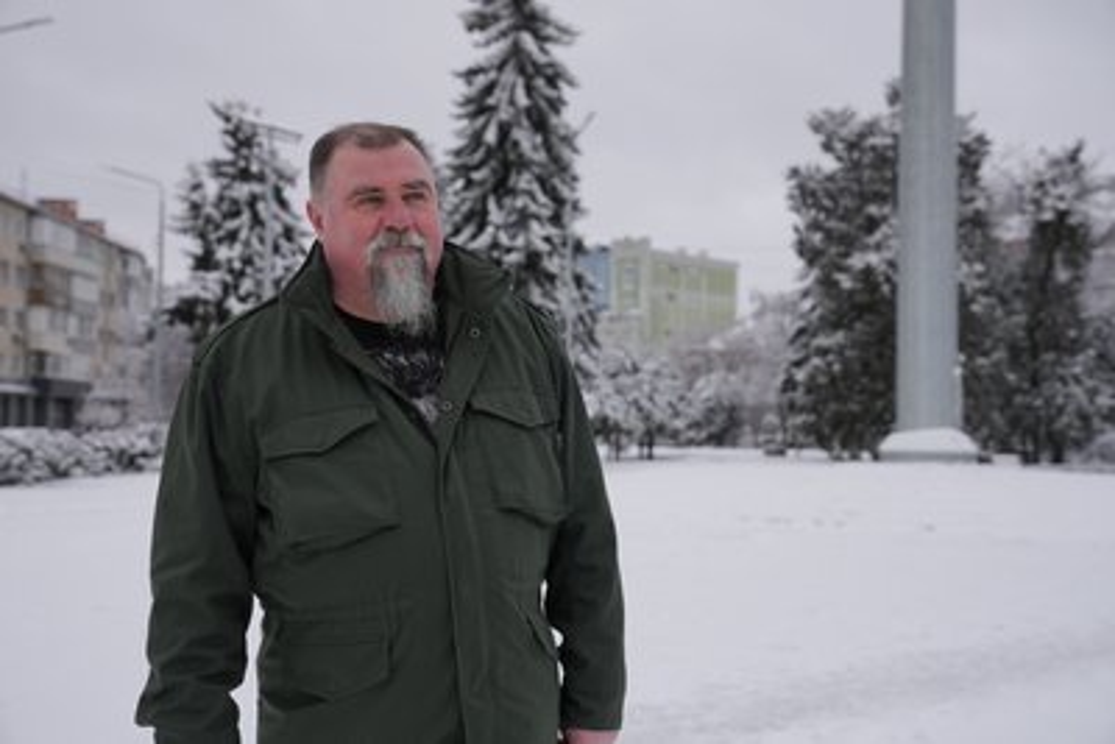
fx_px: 1487
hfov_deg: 41.1
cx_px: 558
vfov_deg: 28.1
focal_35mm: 48
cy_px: 372
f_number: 4
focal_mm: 48
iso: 100
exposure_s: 1/640
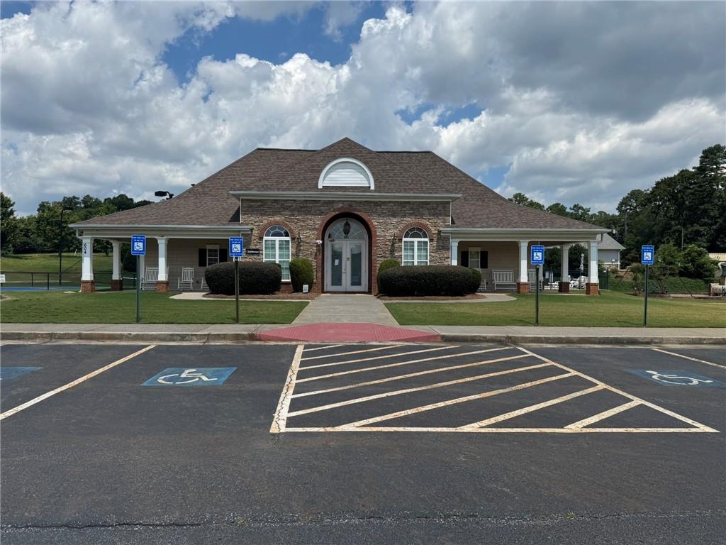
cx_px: 363
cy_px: 272
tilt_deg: -1.8
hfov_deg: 71.6
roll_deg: -0.5
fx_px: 503
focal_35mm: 24
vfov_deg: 56.8
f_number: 1.78
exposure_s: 1/6410
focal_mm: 6.76
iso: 80
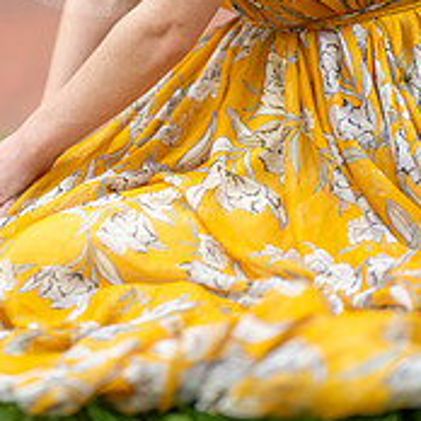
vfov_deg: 9.2
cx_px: 111
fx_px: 2573
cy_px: -87
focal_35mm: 187
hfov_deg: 9.3
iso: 80
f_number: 1.2
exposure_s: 1/800
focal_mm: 85
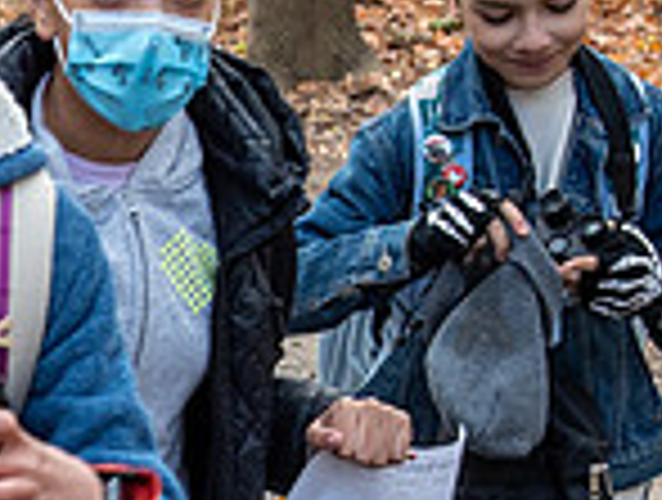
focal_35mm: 185
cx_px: -197
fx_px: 3547
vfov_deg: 8.0
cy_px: 502
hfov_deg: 10.4
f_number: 4.5
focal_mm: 38
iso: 400
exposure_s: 1/200
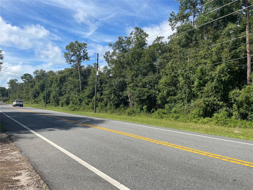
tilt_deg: +2.6
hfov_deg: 67.3
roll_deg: -0.8
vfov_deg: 53.1
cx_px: 126
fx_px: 190
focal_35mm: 26
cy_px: 95
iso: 32
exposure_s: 1/3300
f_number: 1.6
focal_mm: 4.2
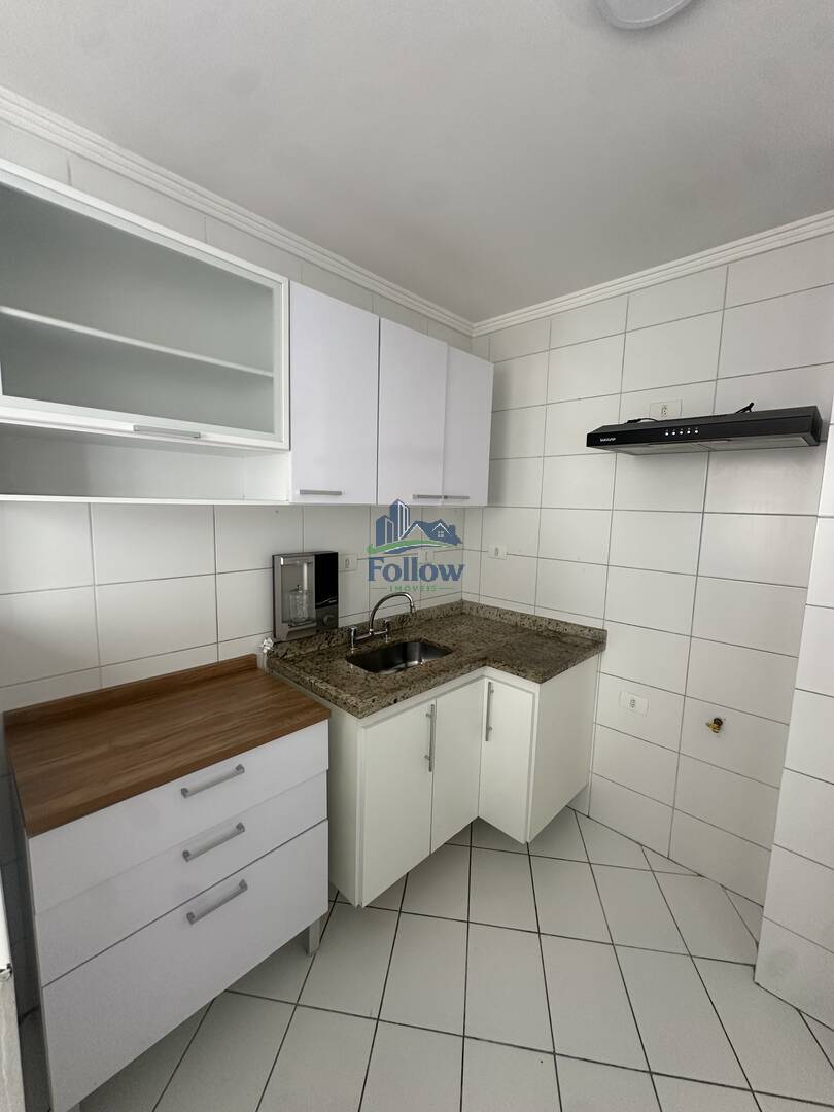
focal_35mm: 14
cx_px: 417
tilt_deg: -4.9
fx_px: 450
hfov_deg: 85.7
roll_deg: -2.1
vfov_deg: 102.1
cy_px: 556
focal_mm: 2.22
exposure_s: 1/99
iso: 200
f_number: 2.2
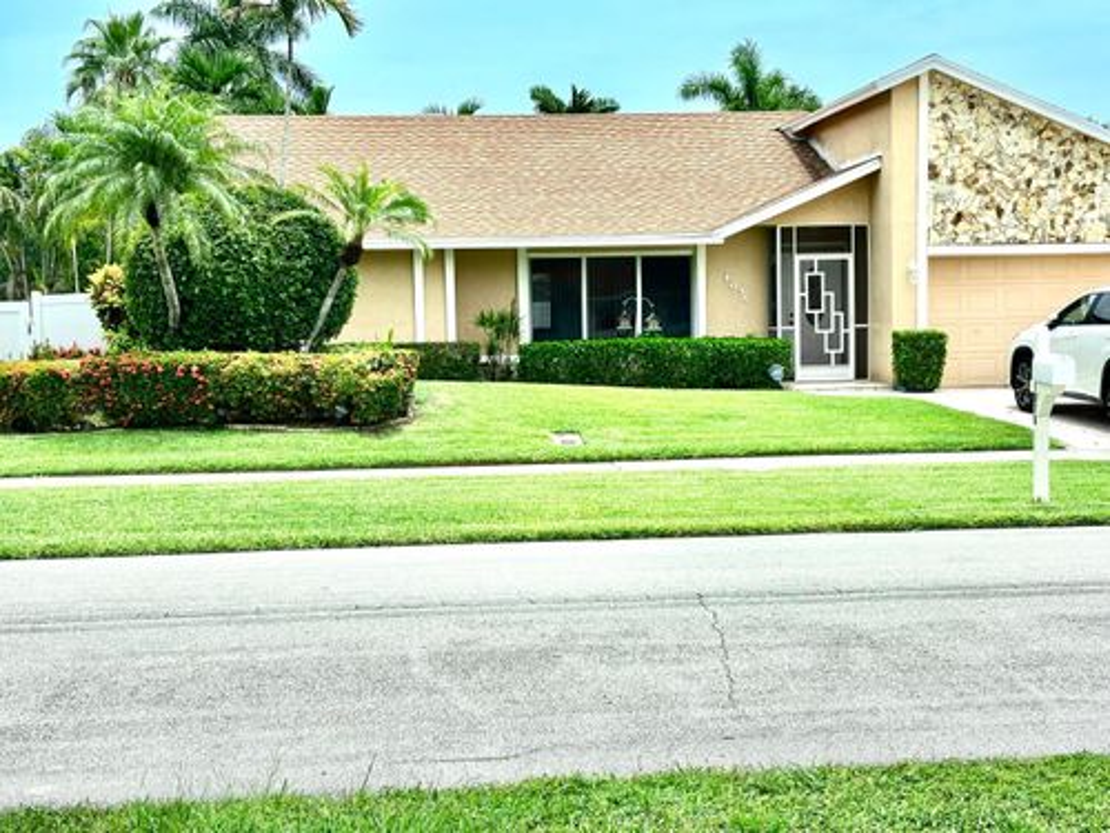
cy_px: 416
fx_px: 1667
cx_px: 555
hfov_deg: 36.8
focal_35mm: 52
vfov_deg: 28.0
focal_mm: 5.96
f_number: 1.6
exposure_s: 1/3937
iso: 40
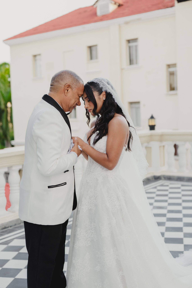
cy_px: 144
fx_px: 400
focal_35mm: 50
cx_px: 96
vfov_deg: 39.6
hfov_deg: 27.0
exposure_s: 1/400
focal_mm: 50
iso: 500
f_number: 2.8
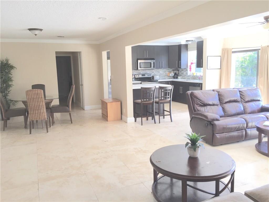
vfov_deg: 48.2
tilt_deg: -5.1
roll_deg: +0.9
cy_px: 101
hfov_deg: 61.7
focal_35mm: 29
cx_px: 134
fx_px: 225
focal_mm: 4.15
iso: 40
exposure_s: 1/60
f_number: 2.2
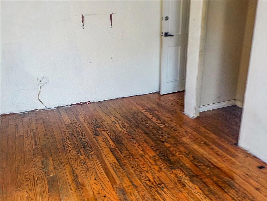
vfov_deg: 46.8
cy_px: 100
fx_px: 231
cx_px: 134
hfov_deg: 60.0
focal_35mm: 30
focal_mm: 4.1
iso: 125
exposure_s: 1/30
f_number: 3.3
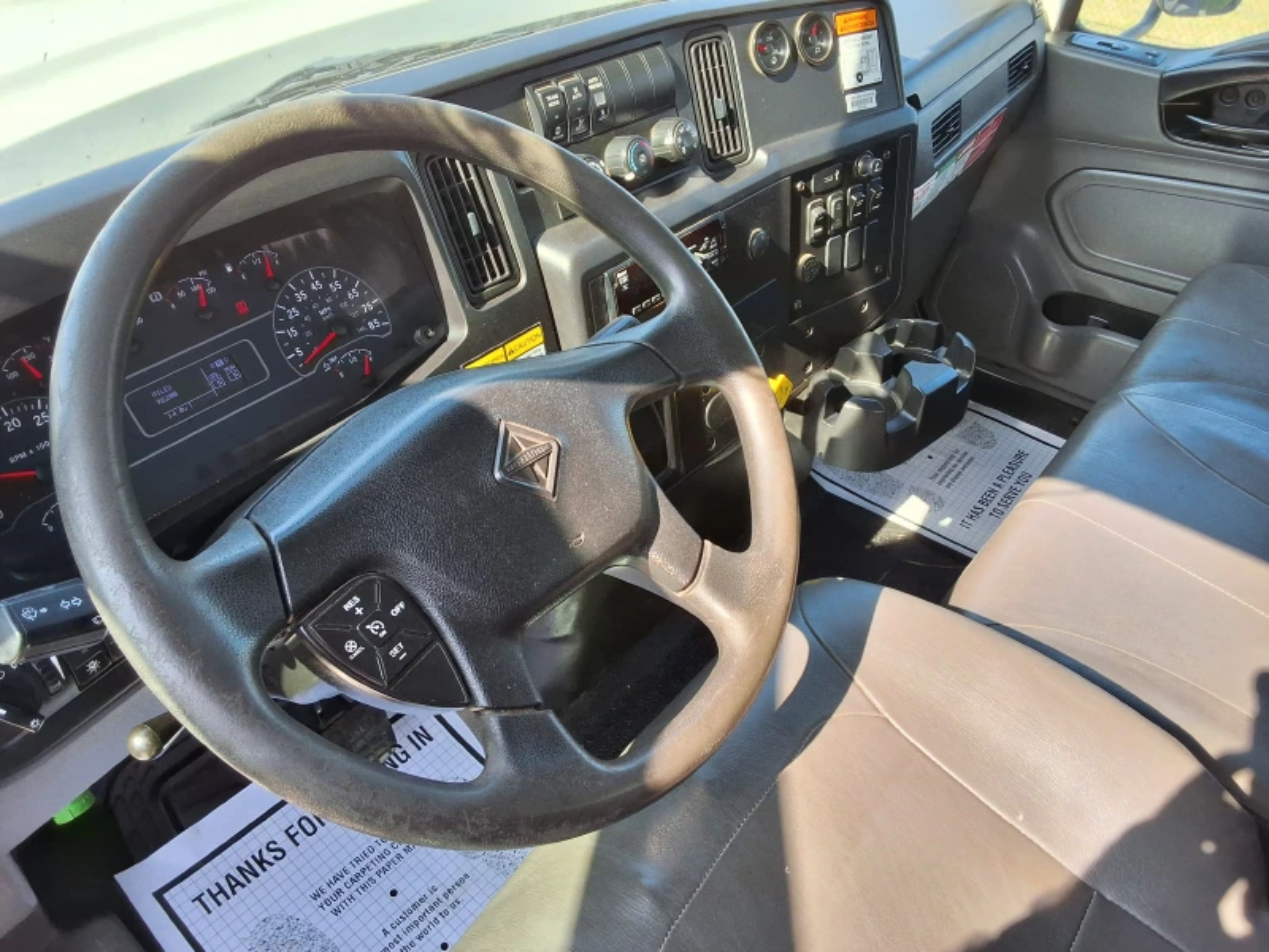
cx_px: 634
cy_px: 476
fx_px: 1026
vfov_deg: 49.7
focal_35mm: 28
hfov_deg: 63.4
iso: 32
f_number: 1.9
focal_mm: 2.91
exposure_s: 1/154
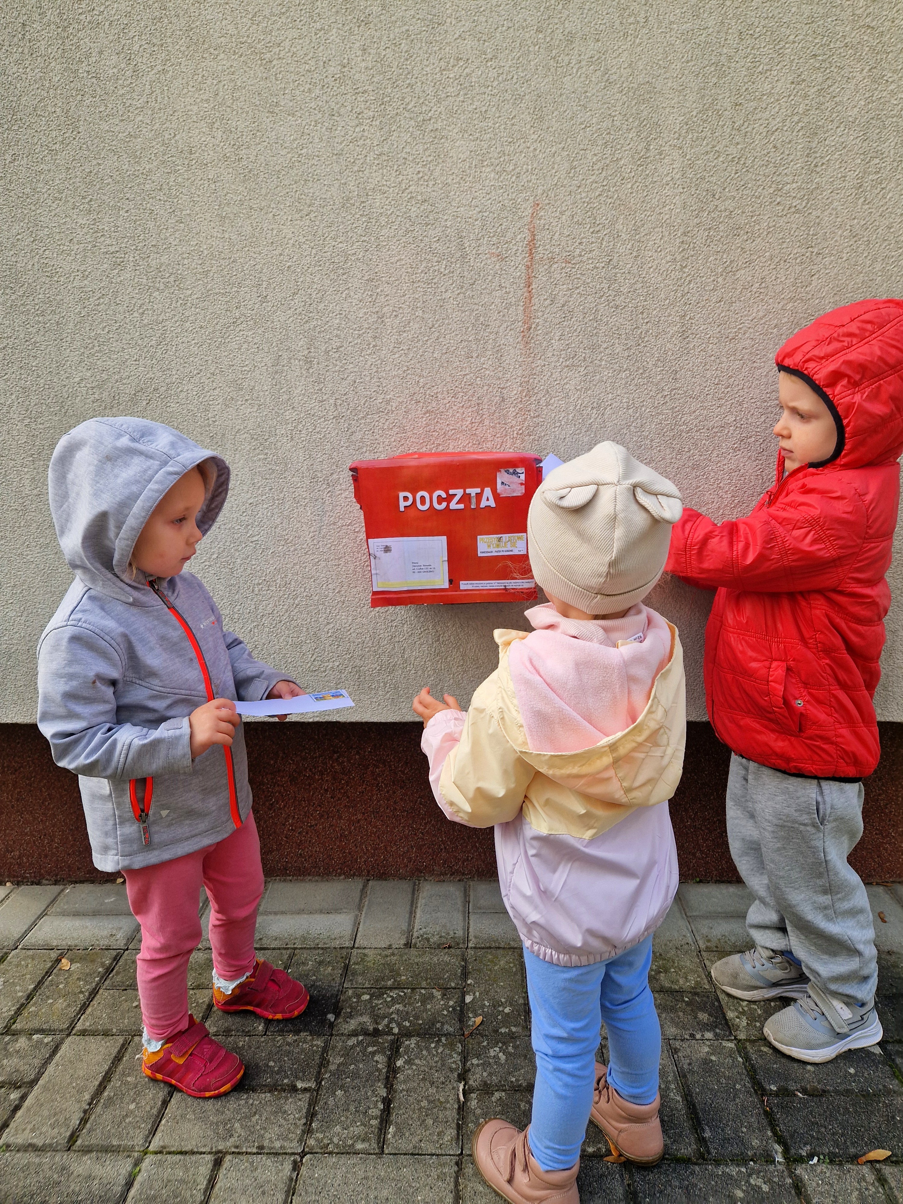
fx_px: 800
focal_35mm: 23
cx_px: 452
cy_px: 602
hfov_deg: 58.9
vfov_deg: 73.9
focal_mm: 5.4
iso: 50
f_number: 1.8
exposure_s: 1/333
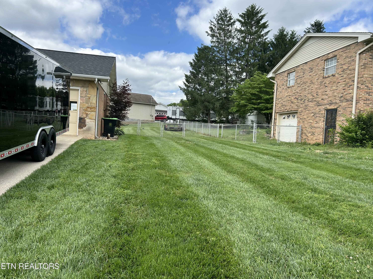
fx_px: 280
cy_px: 140
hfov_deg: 67.3
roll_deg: -2.9
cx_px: 186
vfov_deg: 53.1
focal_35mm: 26
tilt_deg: -2.3
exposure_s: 1/1869
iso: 50
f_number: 1.5
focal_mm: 5.7
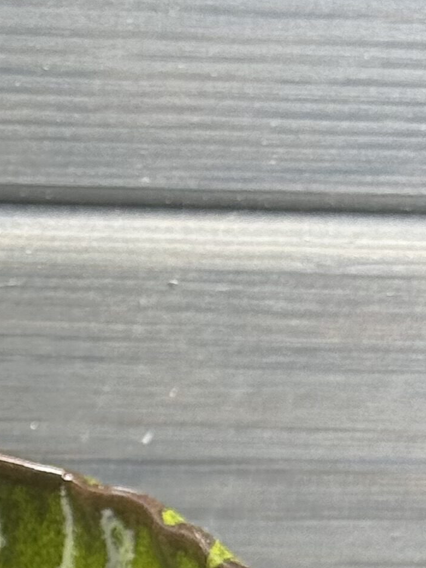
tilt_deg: -37.7
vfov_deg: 9.2
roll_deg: +0.8
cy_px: 1008
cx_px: -475
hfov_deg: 7.0
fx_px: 3364
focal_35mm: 205
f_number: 1.78
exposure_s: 1/216
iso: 64
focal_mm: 6.76
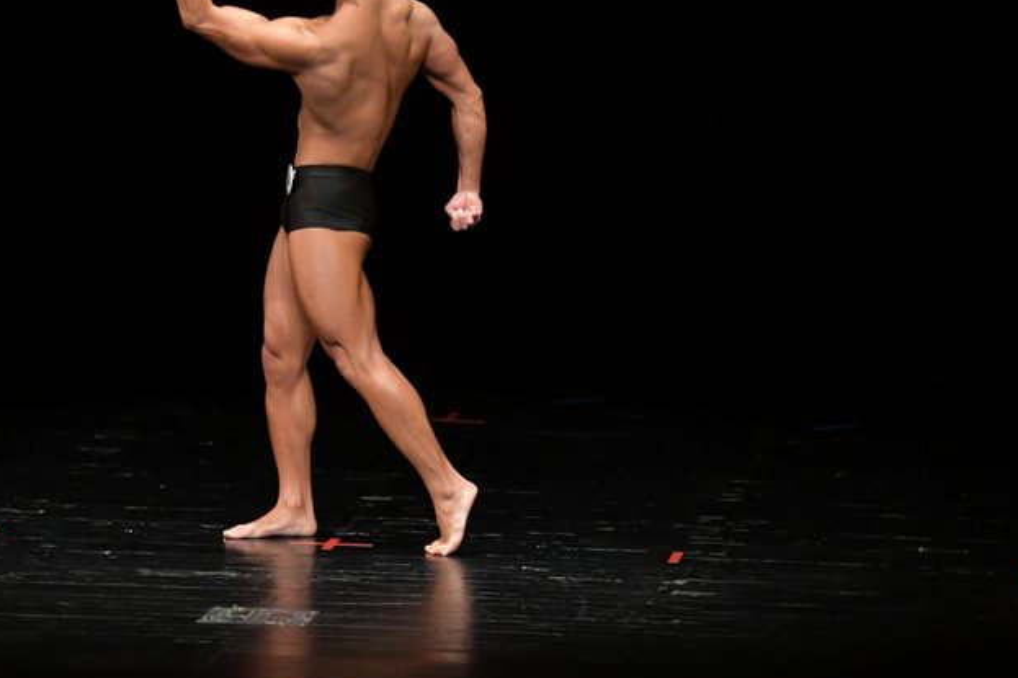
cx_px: 414
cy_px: 288
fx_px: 8961
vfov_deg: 4.3
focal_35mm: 317
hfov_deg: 6.5
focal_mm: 170
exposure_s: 1/400
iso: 3200
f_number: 5.6
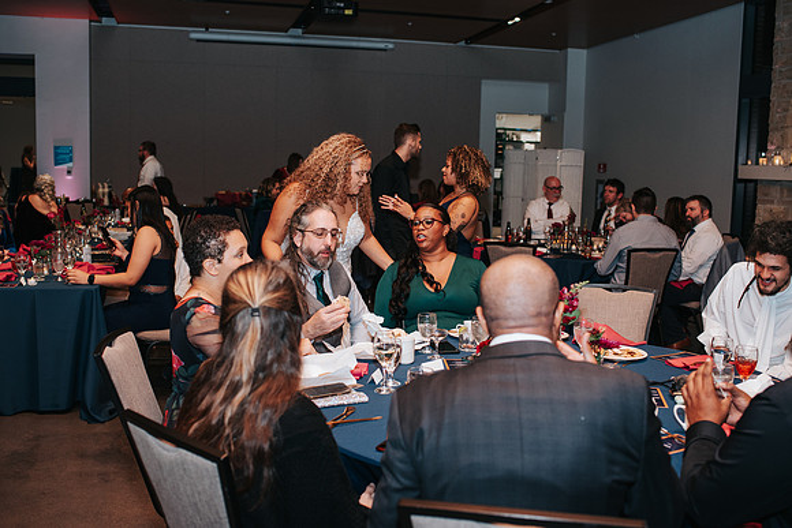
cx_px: 396
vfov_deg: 35.7
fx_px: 821
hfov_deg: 51.5
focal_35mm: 37
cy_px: 247
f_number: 2.8
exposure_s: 1/200
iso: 1000
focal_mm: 35
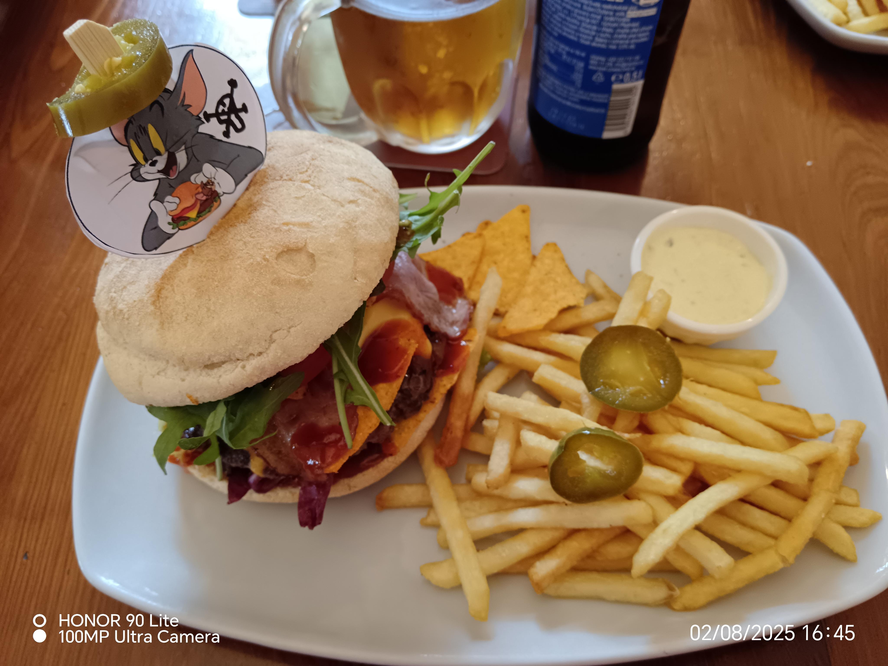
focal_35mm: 27
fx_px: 693
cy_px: 333
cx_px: 444
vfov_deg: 51.4
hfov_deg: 65.3
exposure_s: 1/25
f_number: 1.9
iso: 1175
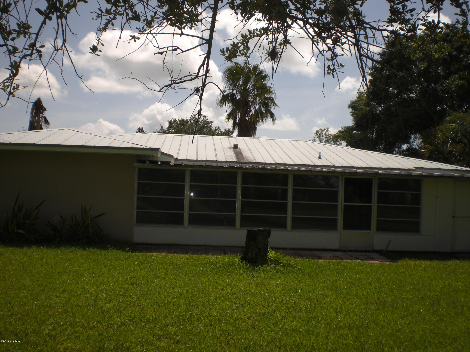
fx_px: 516
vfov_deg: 37.7
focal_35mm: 38
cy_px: 176
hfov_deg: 49.0
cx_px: 235
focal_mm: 6.3
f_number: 4.4
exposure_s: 1/640
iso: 50
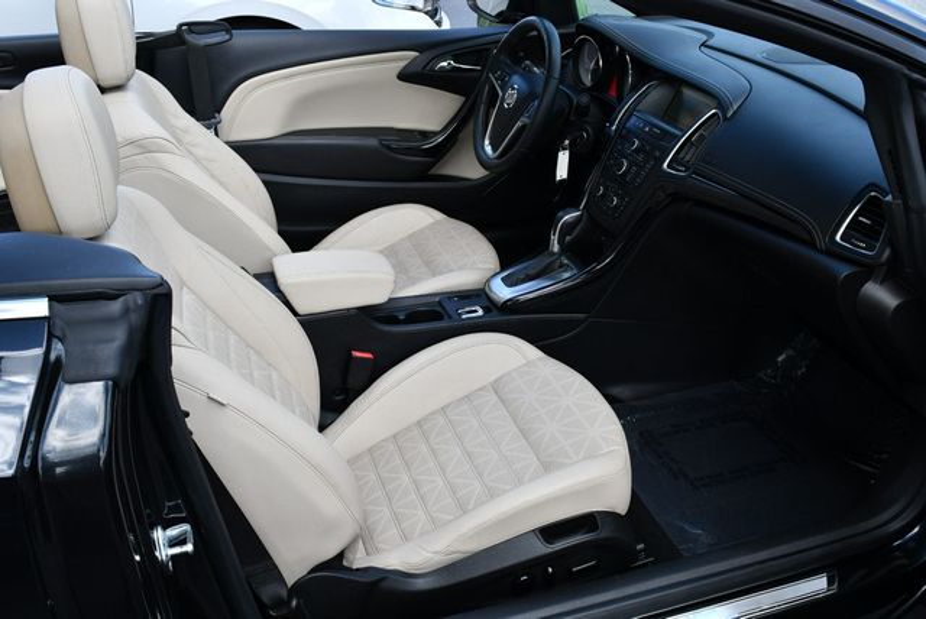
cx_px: 463
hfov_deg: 53.1
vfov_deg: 36.9
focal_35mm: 36
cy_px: 310
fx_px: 927
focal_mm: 18
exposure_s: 1/250
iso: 200
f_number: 7.1
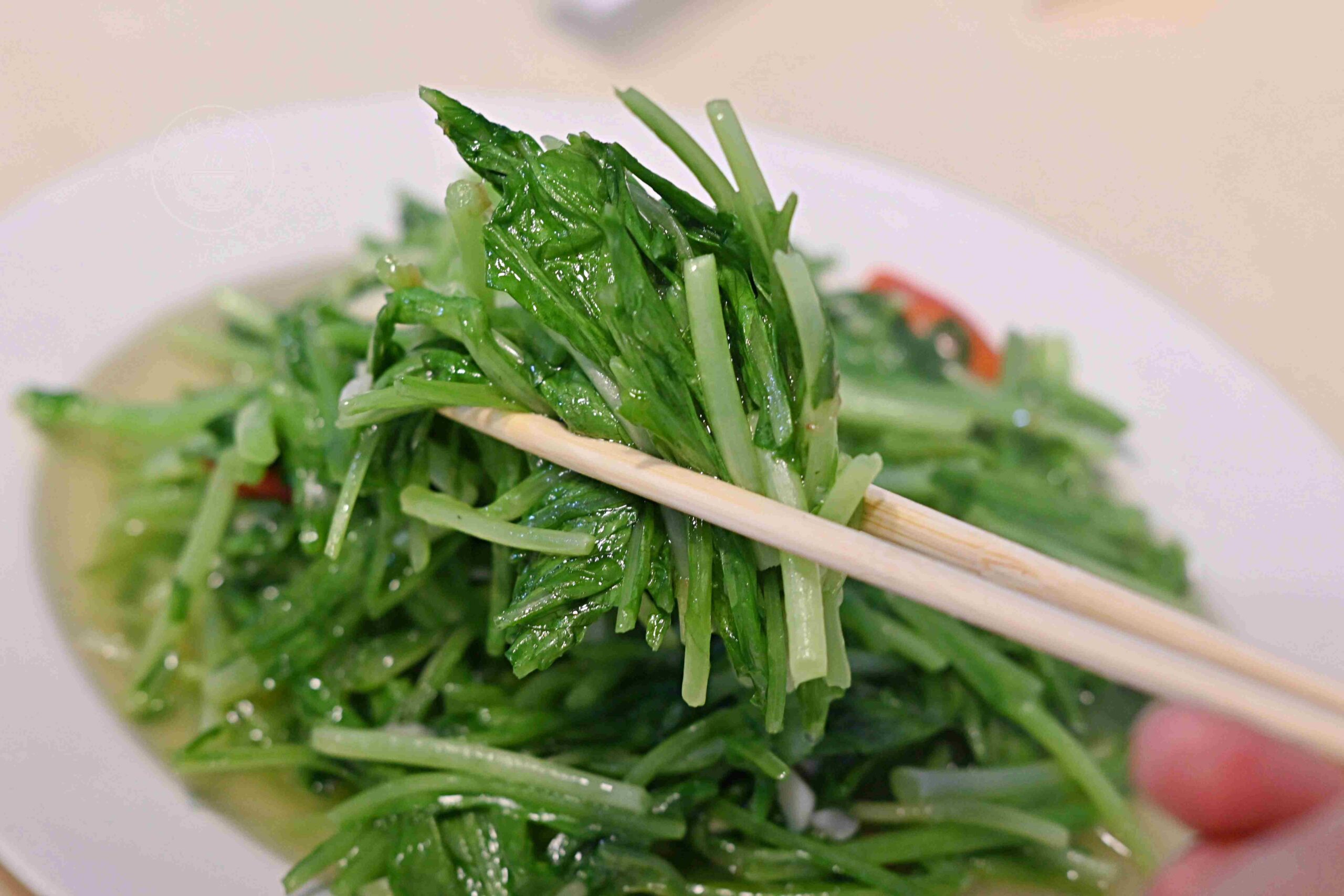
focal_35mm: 75
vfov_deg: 18.2
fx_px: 2800
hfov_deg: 27.0
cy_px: 448
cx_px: 672
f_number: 3.2
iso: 1000
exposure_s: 1/200
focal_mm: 50
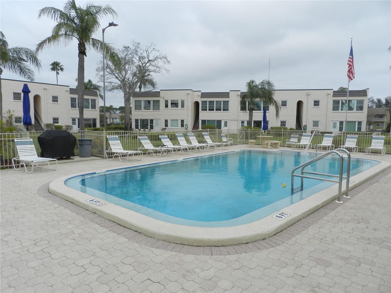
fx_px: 260
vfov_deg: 58.9
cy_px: 146
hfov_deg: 73.9
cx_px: 196
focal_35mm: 23
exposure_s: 1/800
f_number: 4
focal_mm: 4
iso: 160
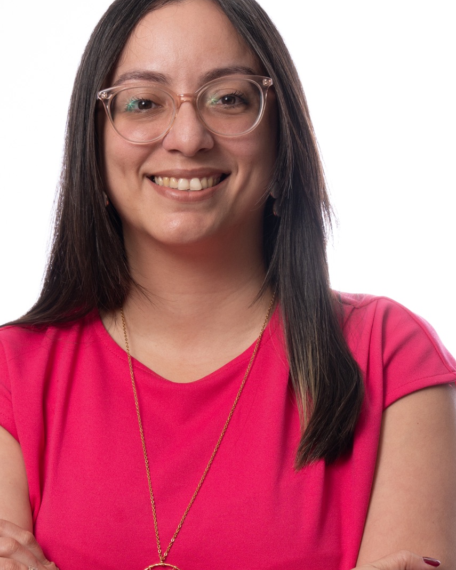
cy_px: 308
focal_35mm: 128
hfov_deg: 12.0
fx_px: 2160
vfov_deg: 15.0
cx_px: 171
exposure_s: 1/160
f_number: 5
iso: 250
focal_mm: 54
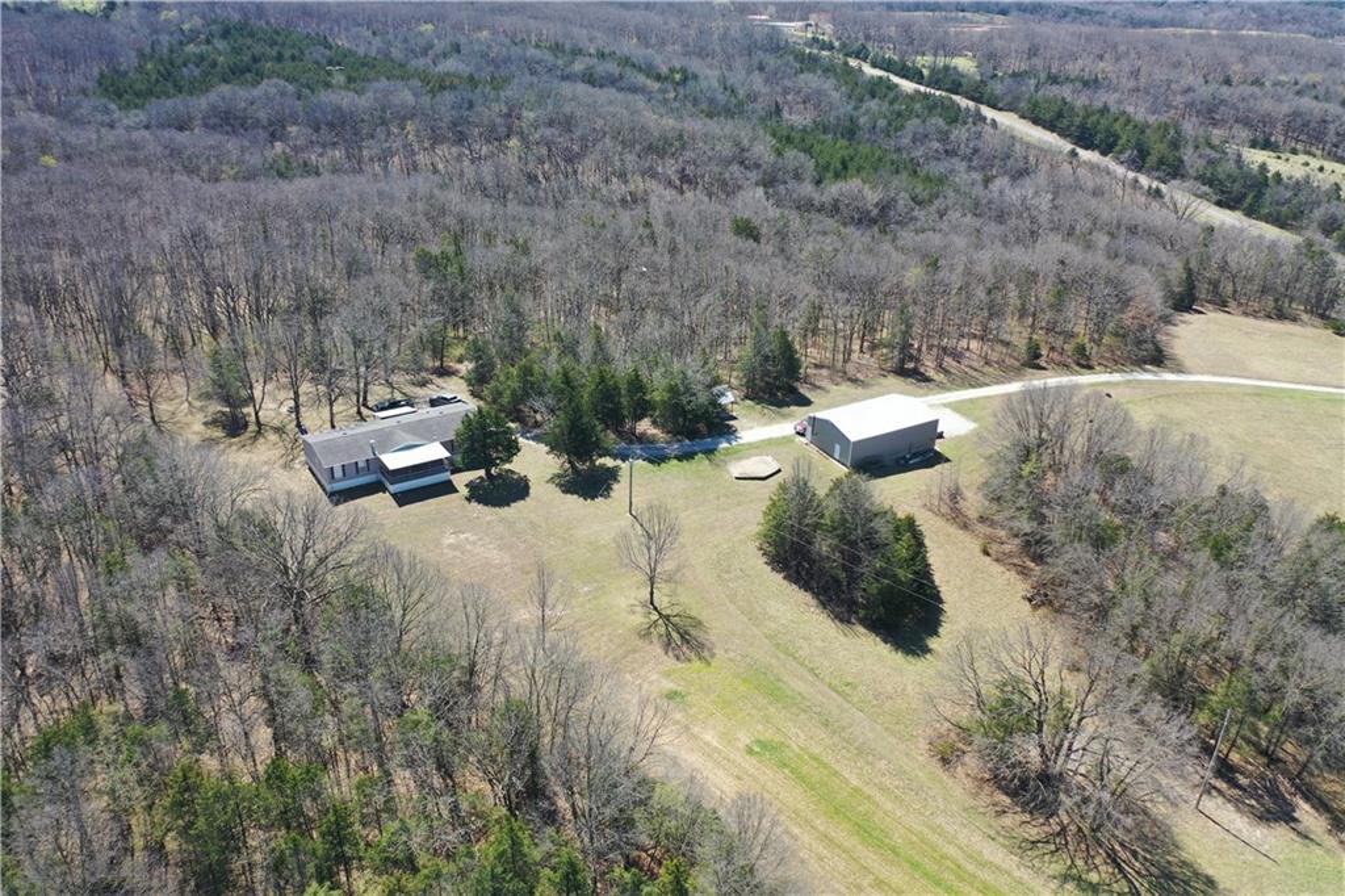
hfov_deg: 65.5
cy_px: 448
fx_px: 1046
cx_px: 672
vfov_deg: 46.4
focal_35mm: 28
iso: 100
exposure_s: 1/640
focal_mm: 10.26
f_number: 2.8
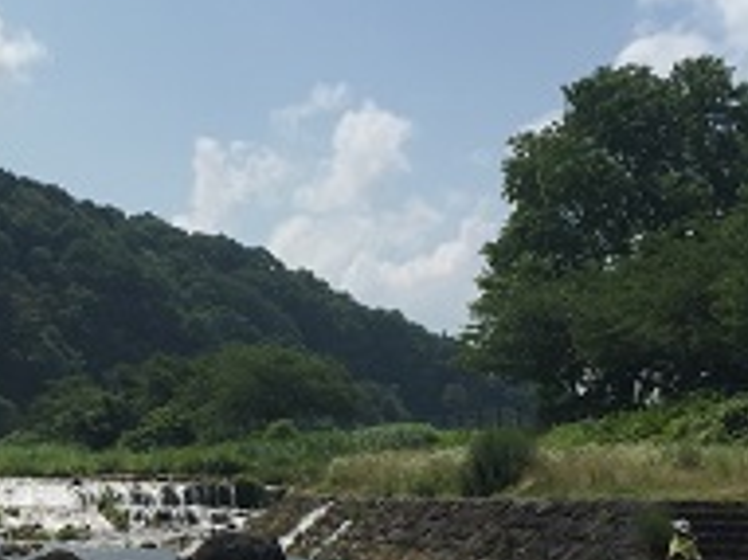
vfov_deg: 16.0
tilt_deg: -0.1
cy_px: 490
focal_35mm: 91
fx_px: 1965
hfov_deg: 21.1
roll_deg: -2.0
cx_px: 82
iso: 32
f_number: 2.2
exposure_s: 1/3300
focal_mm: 4.15
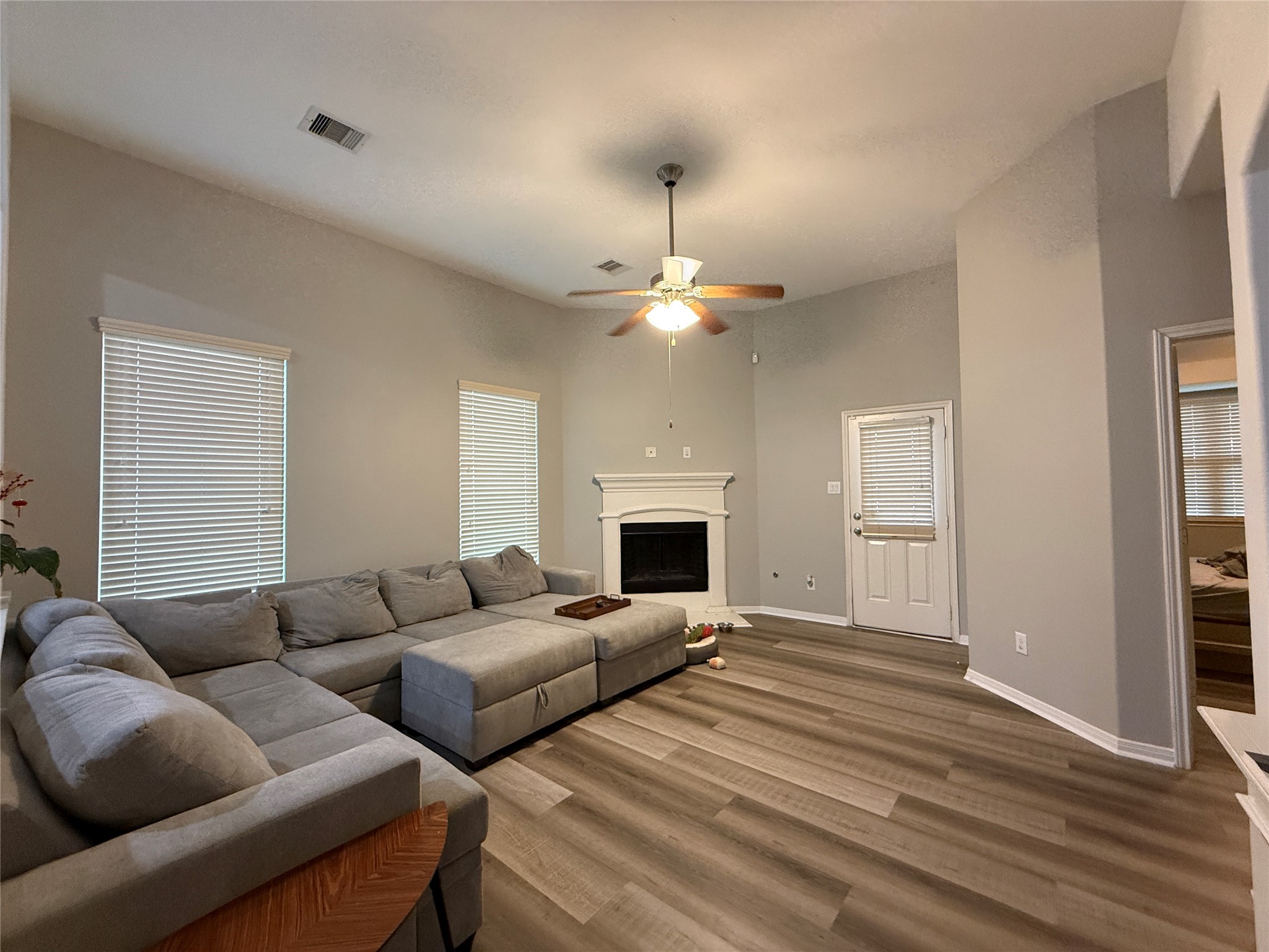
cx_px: 634
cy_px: 476
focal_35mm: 14
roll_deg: +0.7
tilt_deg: +1.8
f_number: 2.2
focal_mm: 2.22
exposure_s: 1/60
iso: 400
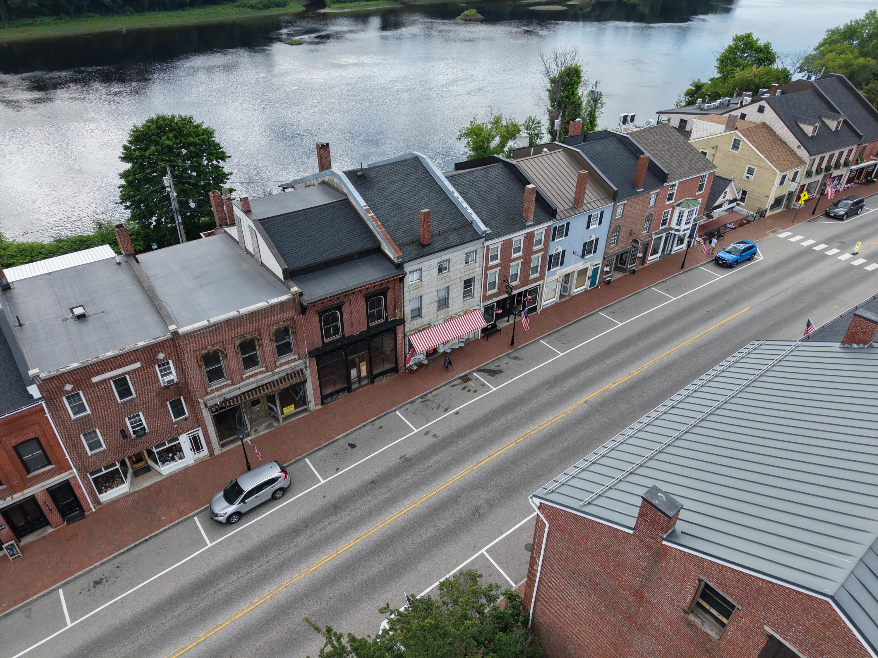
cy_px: 329
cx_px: 439
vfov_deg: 56.8
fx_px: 609
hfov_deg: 71.6
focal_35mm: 24
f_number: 1.8
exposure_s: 1/1000
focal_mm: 8.67
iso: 100
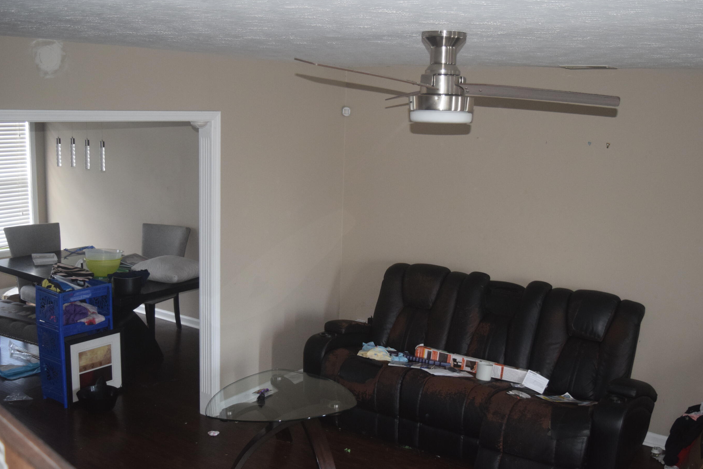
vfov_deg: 33.4
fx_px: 781
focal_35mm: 40
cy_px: 240
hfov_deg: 48.4
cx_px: 381
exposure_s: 1/60
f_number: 4
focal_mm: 24
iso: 1400
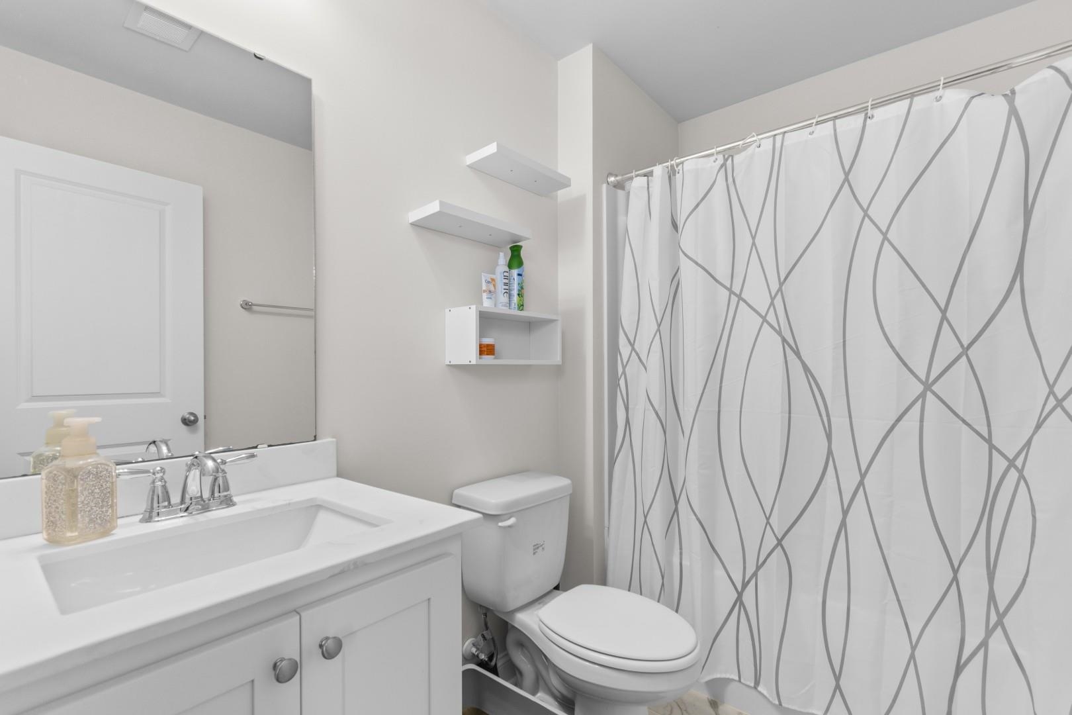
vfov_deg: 77.3
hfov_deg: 100.4
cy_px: 358
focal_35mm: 15
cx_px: 536
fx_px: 447
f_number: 4.5
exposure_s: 1/5
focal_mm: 10
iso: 100
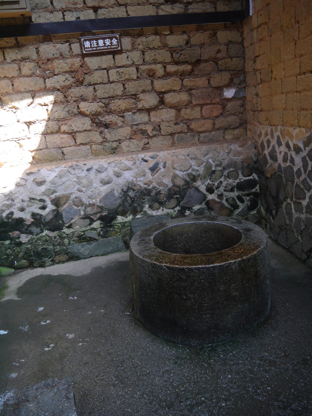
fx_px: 336
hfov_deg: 49.7
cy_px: 208
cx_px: 156
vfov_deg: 63.4
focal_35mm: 28
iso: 160
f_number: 3.5
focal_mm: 14
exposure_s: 1/60
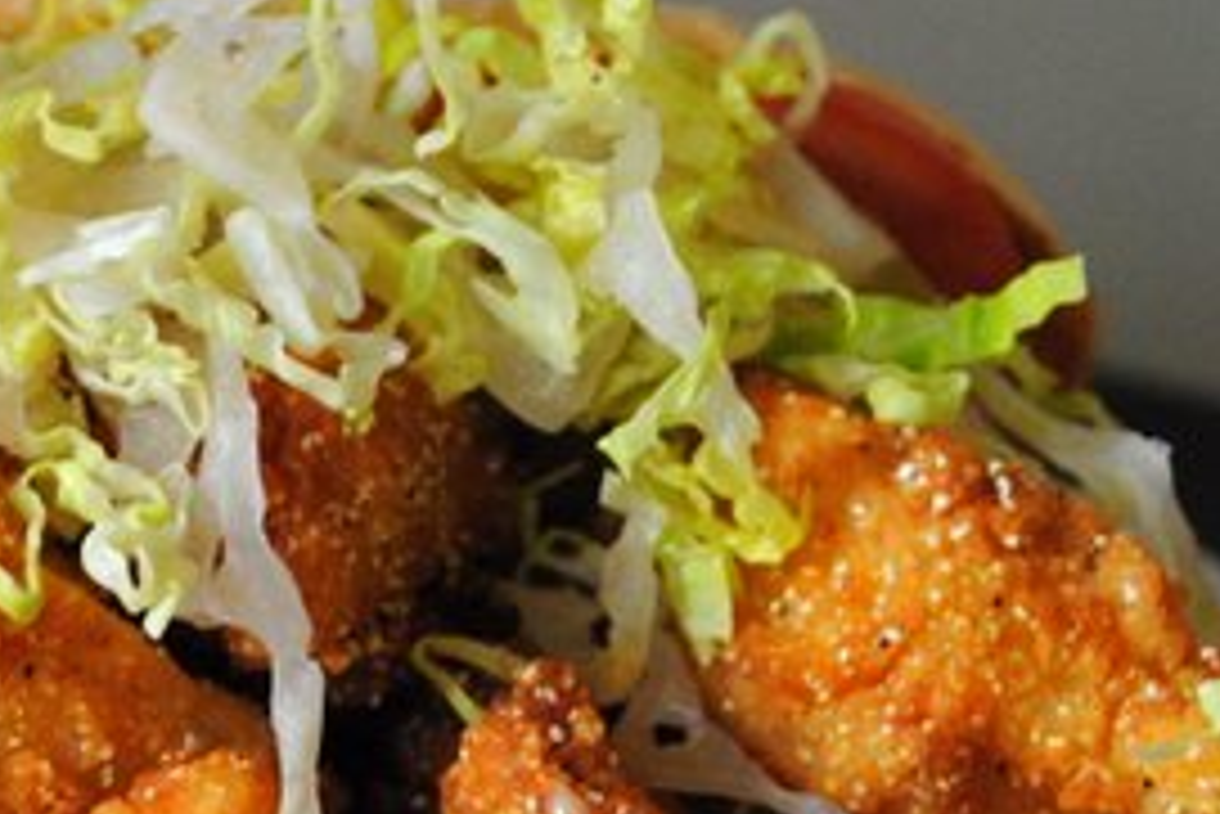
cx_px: 14
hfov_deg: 16.2
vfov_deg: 11.0
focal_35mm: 124
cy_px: 780
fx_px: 4210
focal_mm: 35
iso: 900
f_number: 5
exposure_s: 1/30
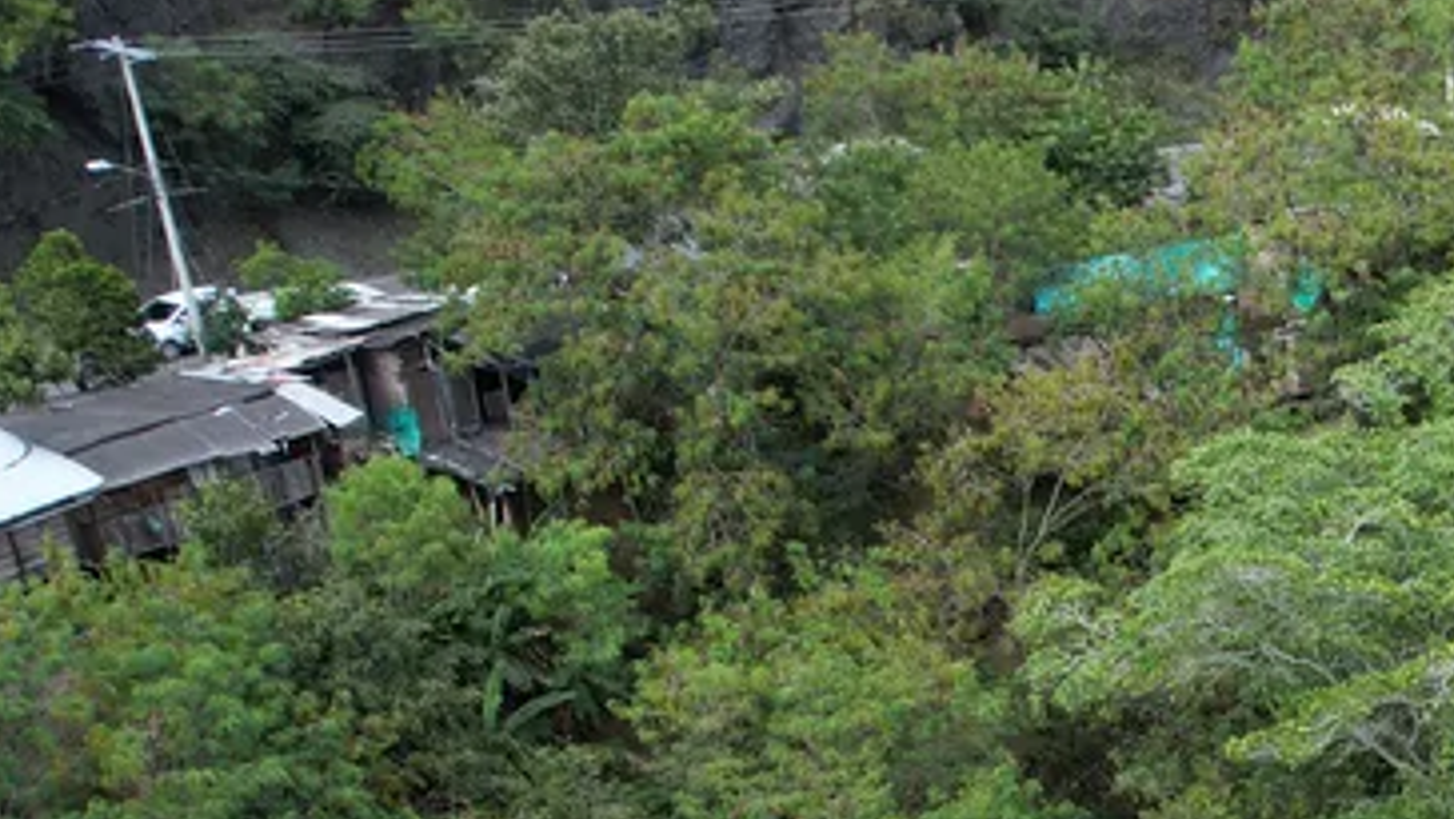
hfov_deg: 24.0
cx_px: 1953
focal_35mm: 76
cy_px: 959
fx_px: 2931
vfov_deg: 15.4
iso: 100
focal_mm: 8.38
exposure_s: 1/1000
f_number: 2.8
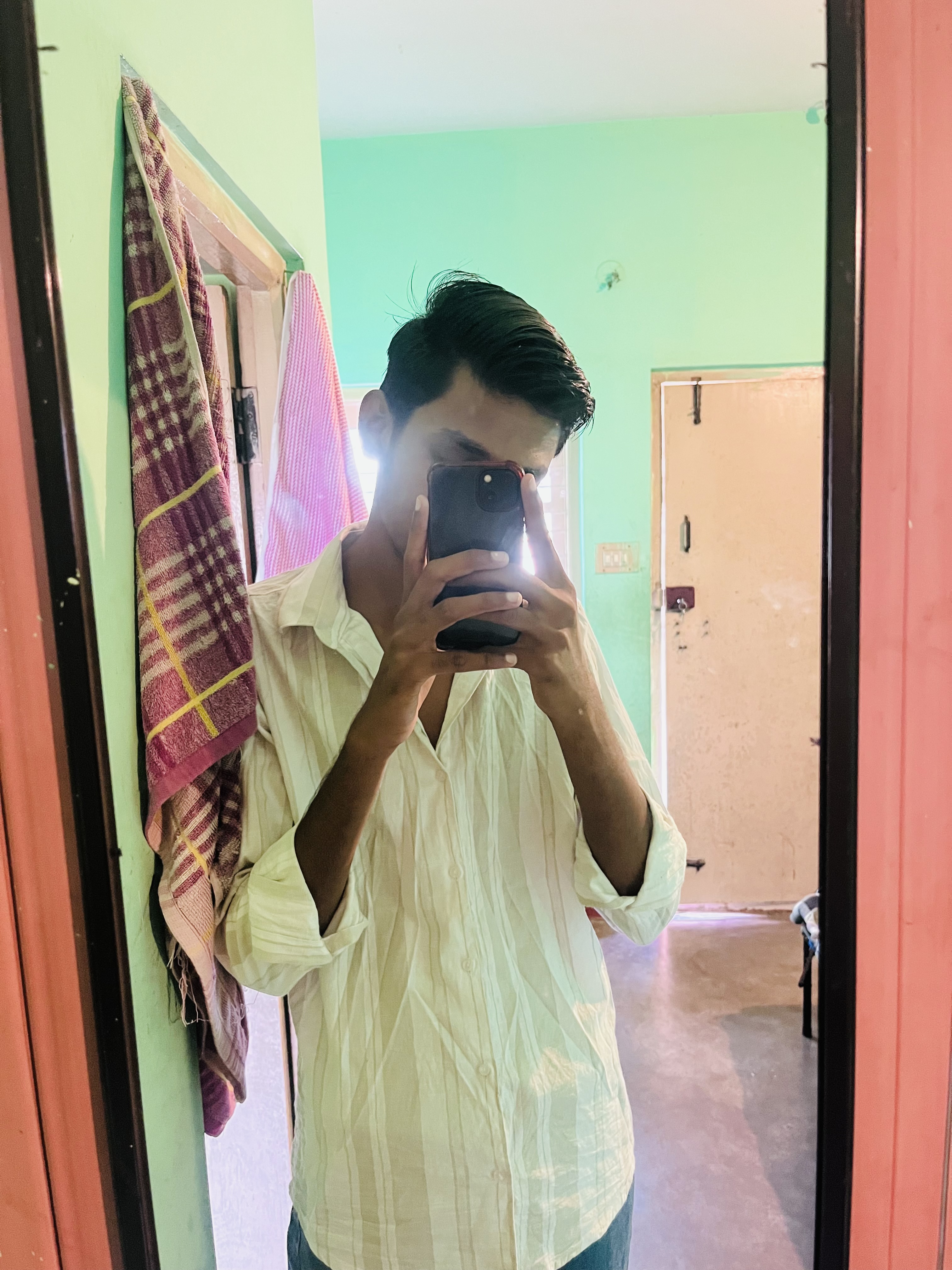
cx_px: 476
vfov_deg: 67.3
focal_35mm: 26
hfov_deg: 53.1
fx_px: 953
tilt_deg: -8.0
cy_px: 635
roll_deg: +1.8
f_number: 1.6
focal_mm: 5.1
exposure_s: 1/33
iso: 640
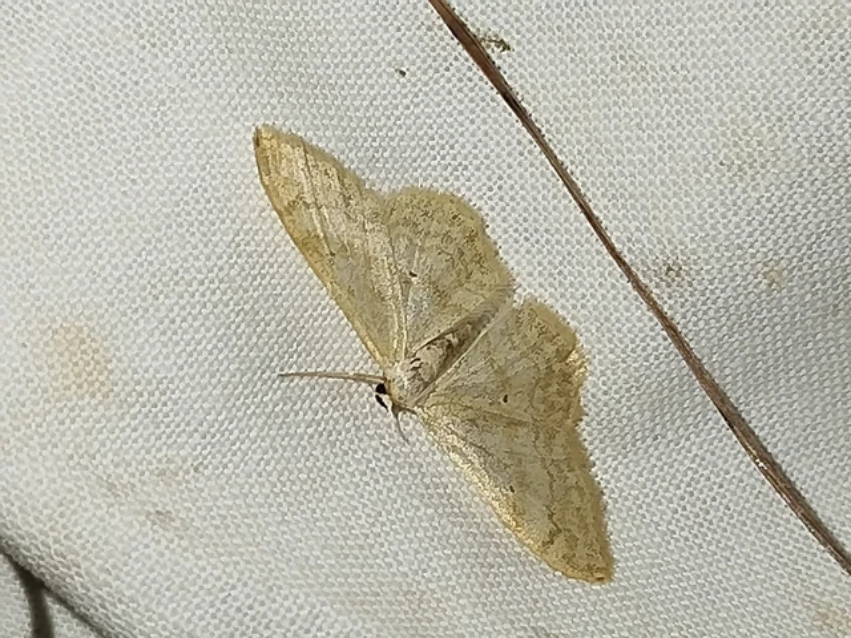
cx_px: 426
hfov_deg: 16.8
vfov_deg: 12.7
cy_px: 319
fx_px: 2876
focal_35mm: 117
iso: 100
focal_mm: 5.31
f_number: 1.7
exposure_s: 1/50
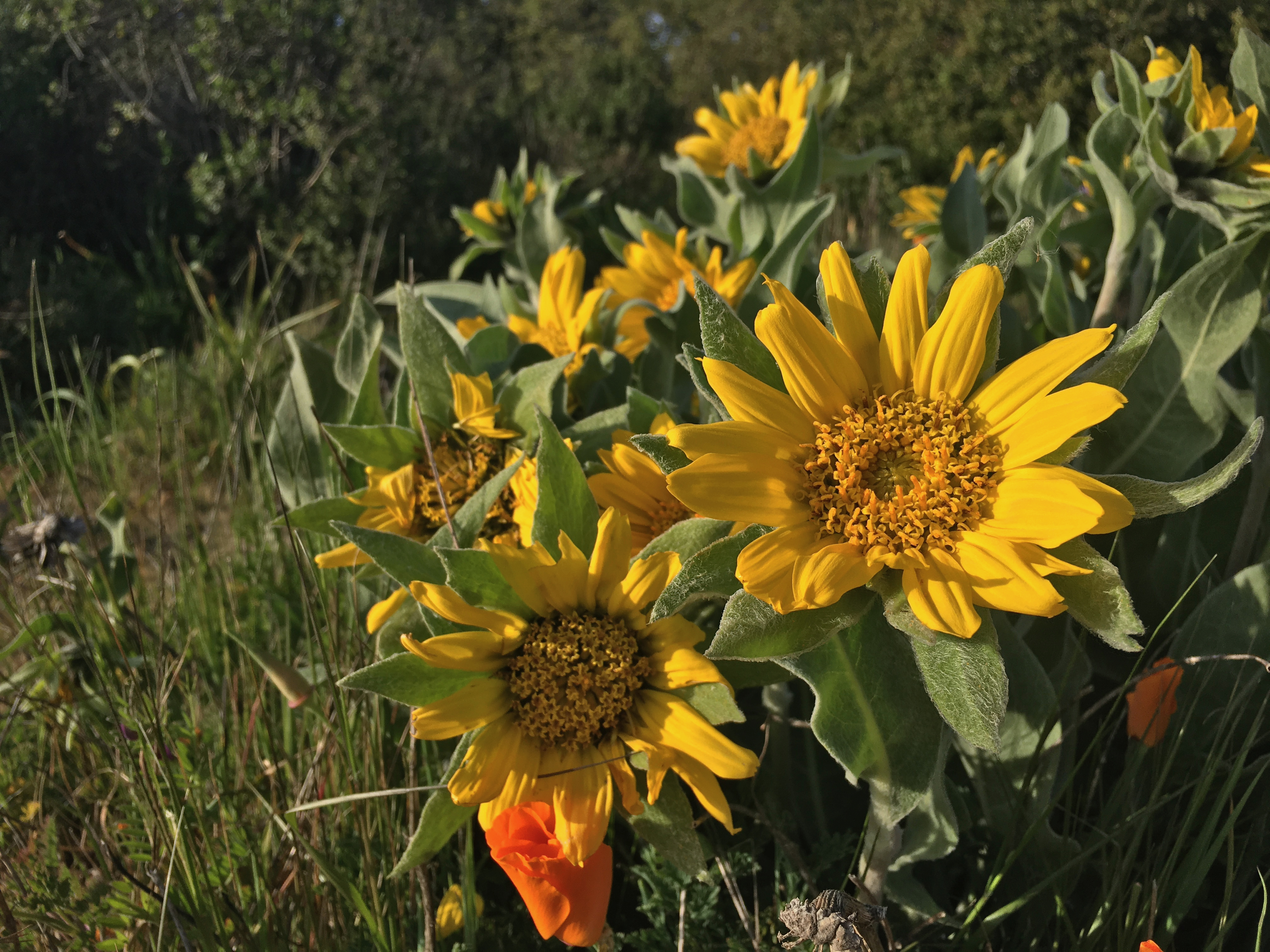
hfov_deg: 61.7
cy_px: 476
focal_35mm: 29
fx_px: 1064
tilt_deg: -11.3
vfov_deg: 48.2
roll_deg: -1.5
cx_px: 635
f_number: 2.2
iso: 25
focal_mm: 4.15
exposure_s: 1/1508
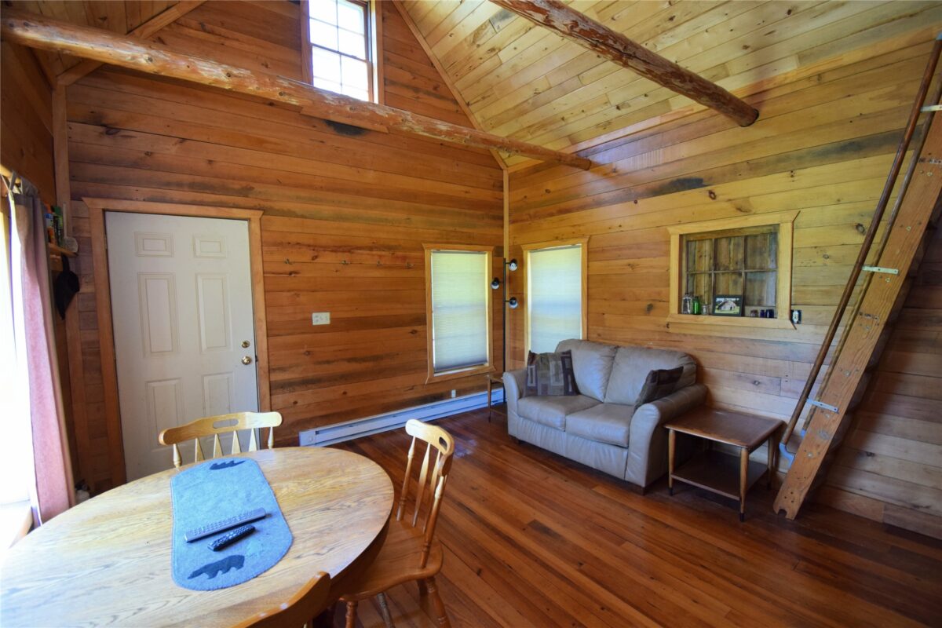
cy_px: 314
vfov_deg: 77.3
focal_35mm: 15
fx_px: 392
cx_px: 471
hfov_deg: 100.4
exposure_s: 1/60
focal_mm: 10
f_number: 4.5
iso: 640
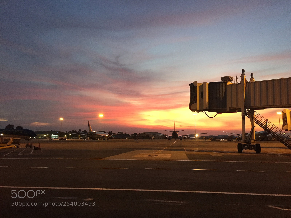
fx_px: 244
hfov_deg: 61.7
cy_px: 109
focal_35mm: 29
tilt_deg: +7.1
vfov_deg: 48.2
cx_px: 146
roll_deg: -0.8
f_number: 2.2
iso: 250
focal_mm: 4.15
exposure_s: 1/33
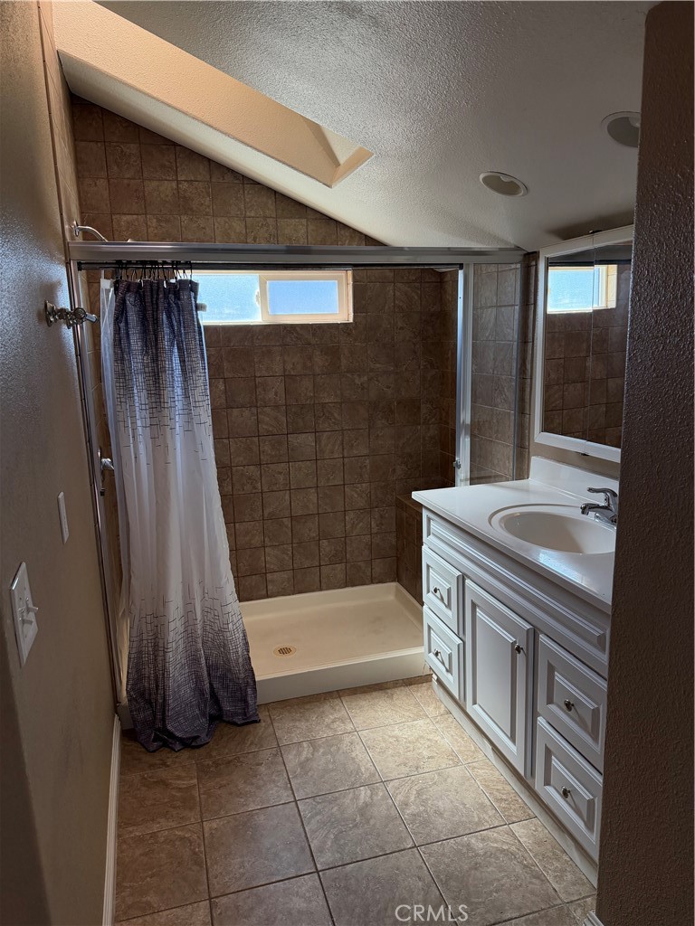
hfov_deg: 56.8
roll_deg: +2.0
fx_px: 642
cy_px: 463
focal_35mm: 24
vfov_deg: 71.6
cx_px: 348
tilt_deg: -11.5
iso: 200
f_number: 1.78
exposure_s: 1/125
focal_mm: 6.76
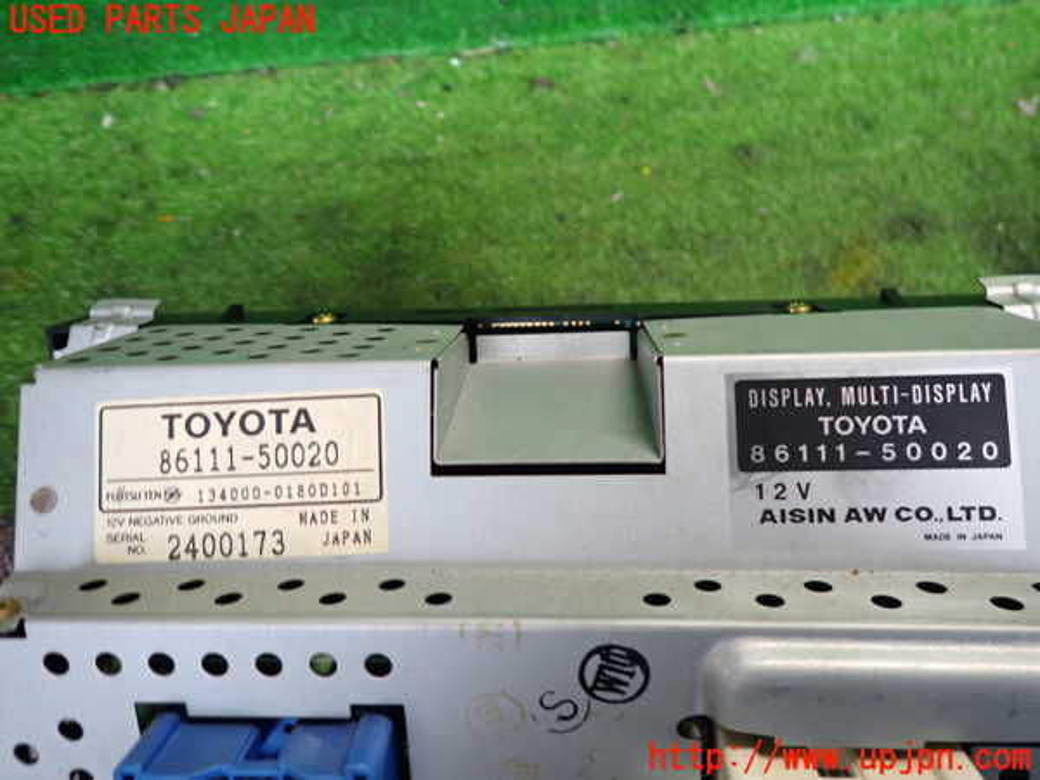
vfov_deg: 54.9
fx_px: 751
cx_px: 520
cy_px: 390
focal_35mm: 25
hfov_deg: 69.4
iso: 250
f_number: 2
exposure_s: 1/60
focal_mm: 4.5
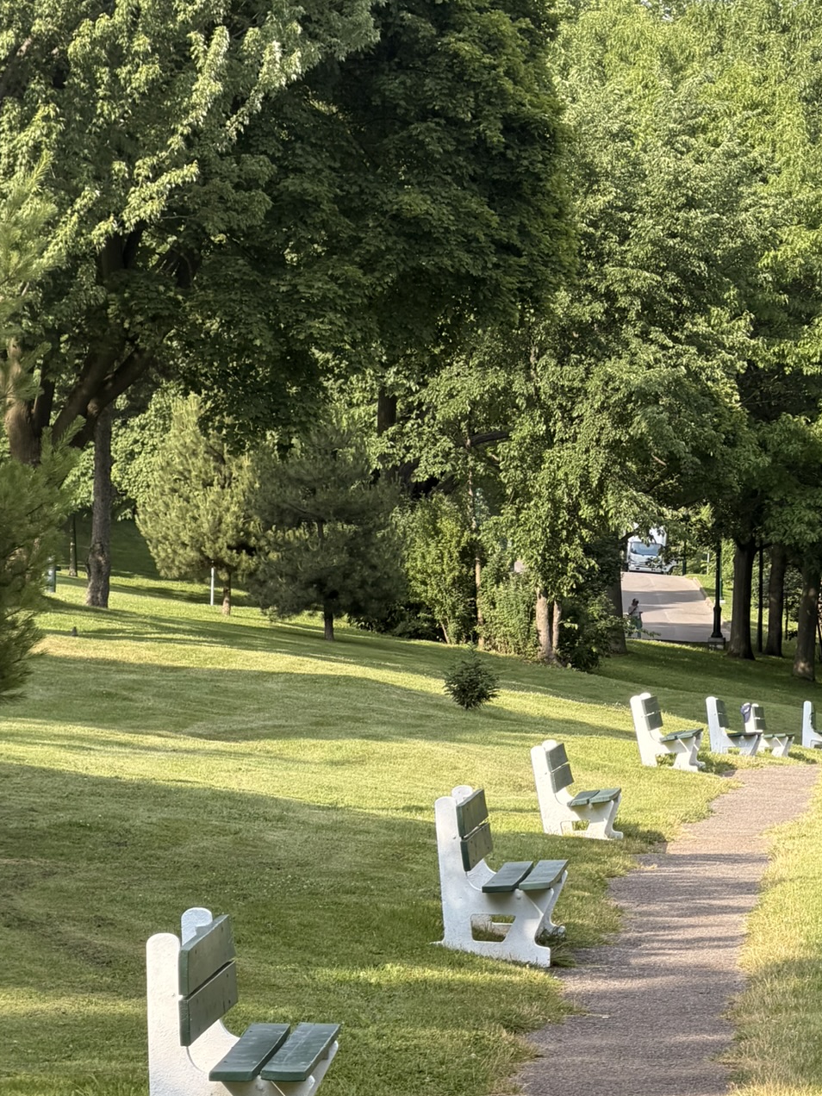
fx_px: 5098
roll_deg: -0.5
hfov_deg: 9.2
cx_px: 545
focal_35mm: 161
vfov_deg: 12.3
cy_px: 564
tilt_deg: -1.2
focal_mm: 16.89
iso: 50
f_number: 2.8
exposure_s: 1/408
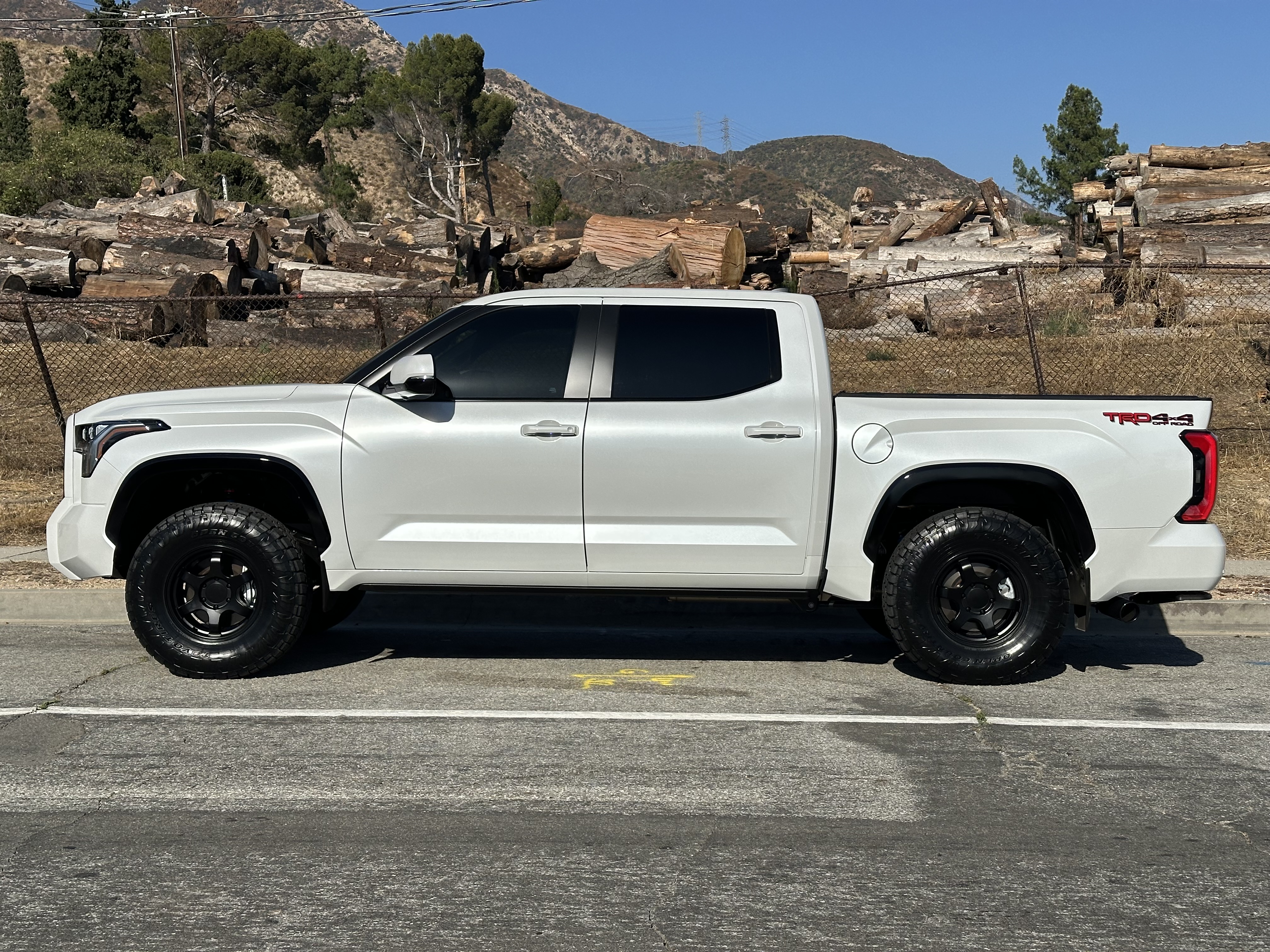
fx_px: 1761
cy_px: 476
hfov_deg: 39.7
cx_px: 635
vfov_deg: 30.3
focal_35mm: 48
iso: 64
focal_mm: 6.86
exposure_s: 1/9804
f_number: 1.78
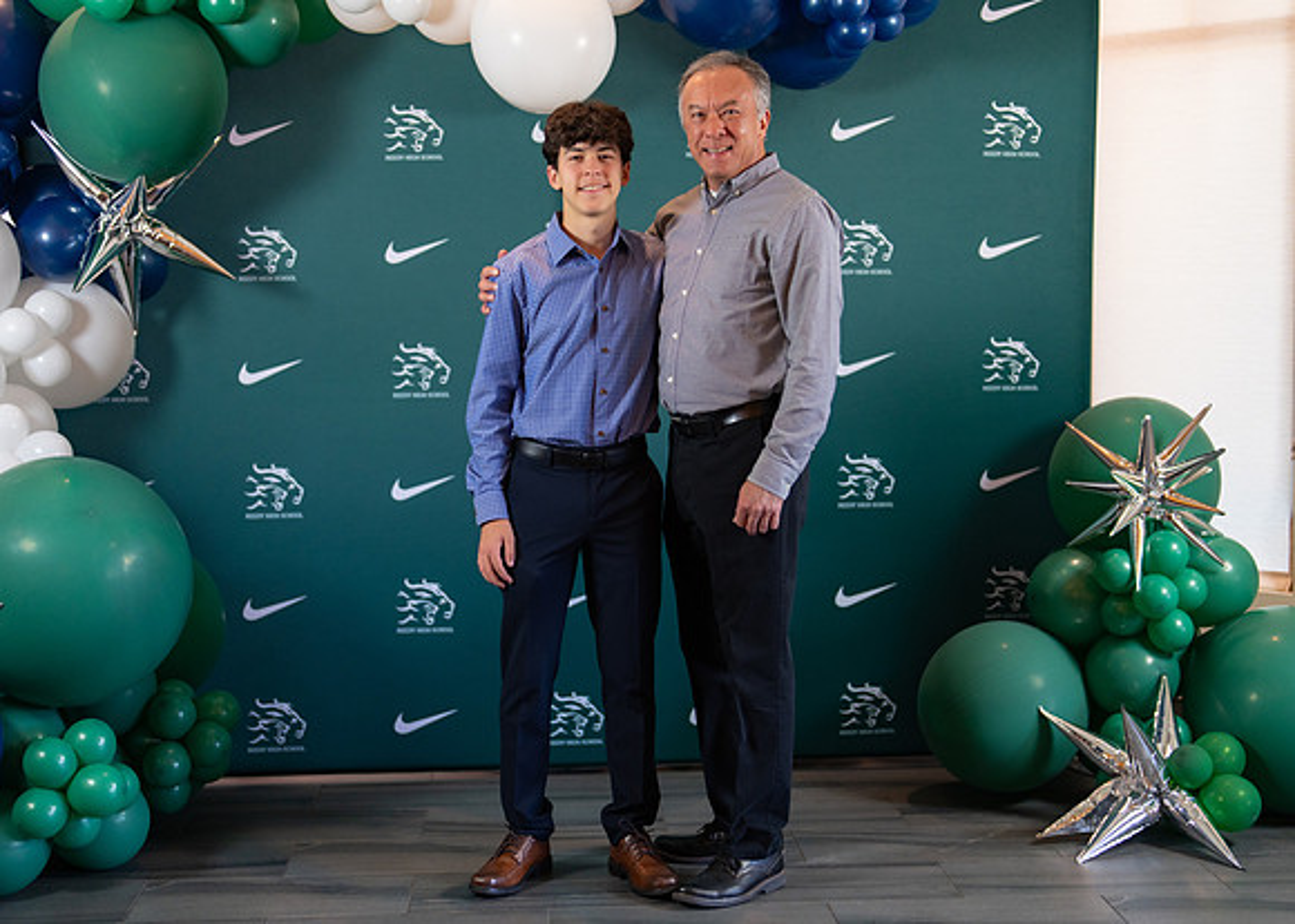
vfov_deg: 25.9
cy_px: 474
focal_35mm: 55
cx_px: 637
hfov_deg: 35.8
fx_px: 2006
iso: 500
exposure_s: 1/400
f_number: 1.2
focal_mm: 50
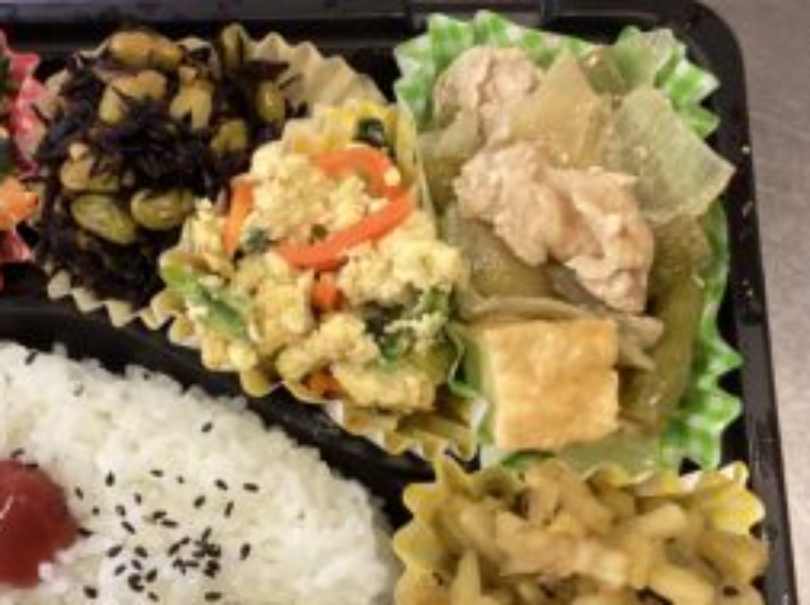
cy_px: 395
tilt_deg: -77.8
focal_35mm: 46
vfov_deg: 31.2
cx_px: 229
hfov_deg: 40.4
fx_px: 1075
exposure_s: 1/50
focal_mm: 3.3
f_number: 2.4
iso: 160
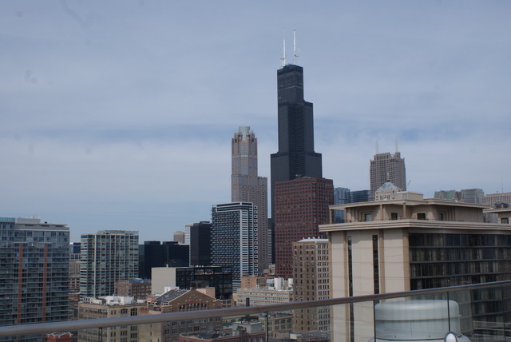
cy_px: 171
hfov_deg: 49.5
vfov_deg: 34.3
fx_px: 554
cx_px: 256
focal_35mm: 39
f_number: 11
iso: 100
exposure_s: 1/250
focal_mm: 26
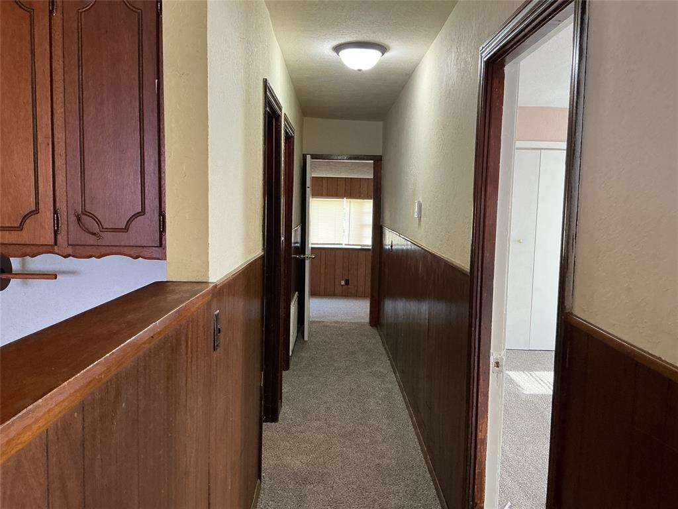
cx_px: 339
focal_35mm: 29
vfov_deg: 48.2
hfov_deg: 61.7
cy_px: 254
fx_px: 568
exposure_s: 1/60
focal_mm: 3
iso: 125
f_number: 1.8
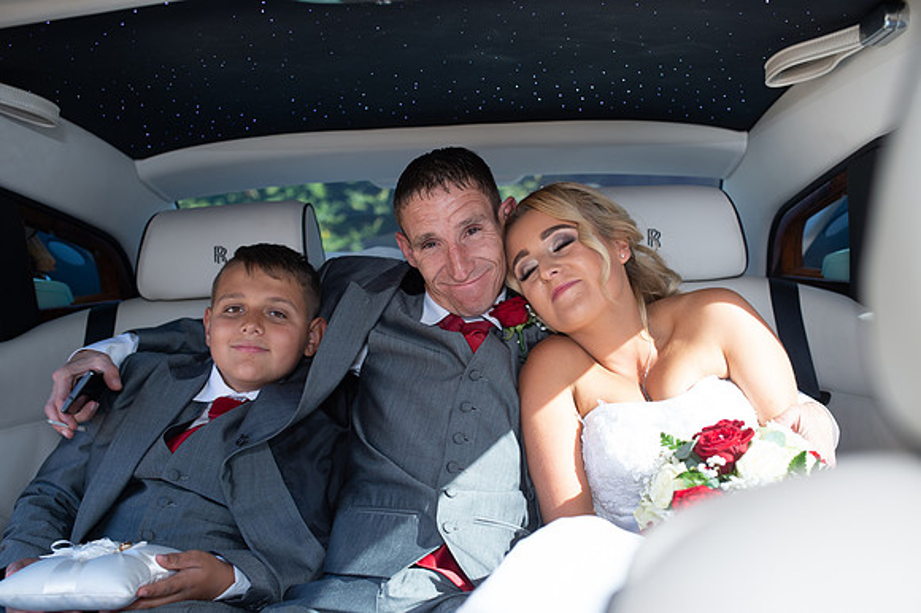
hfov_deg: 54.5
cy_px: 306
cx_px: 460
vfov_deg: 37.8
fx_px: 895
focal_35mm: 35
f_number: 3.2
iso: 100
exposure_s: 1/160
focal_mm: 35
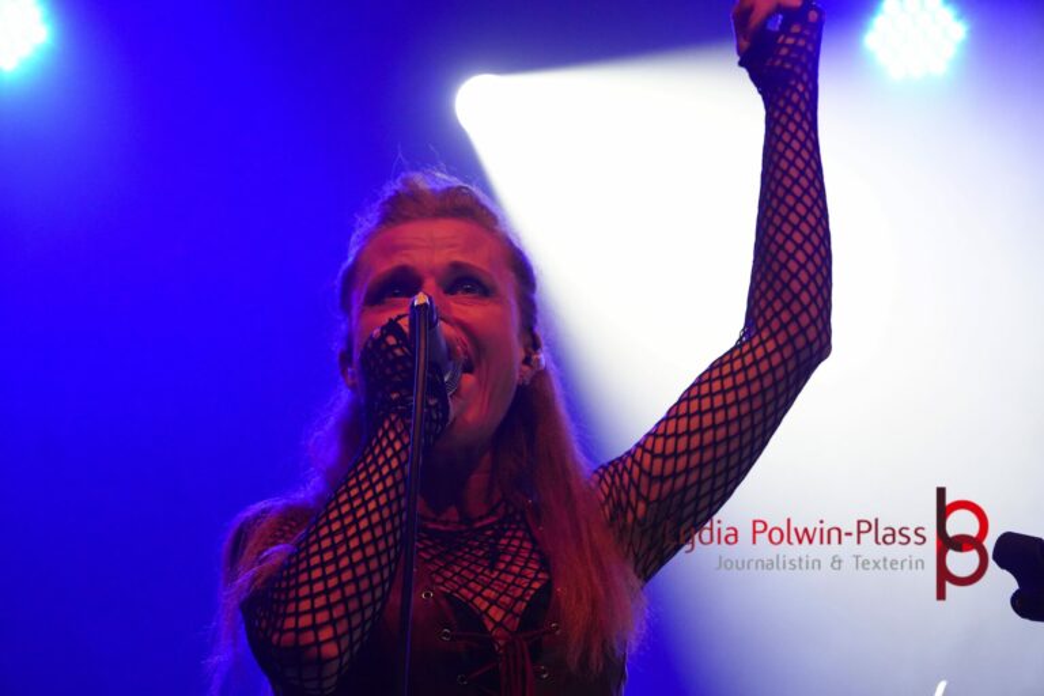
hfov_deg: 18.9
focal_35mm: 108
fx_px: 3132
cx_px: 522
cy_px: 348
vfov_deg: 12.7
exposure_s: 1/160
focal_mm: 72
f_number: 5
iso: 3200
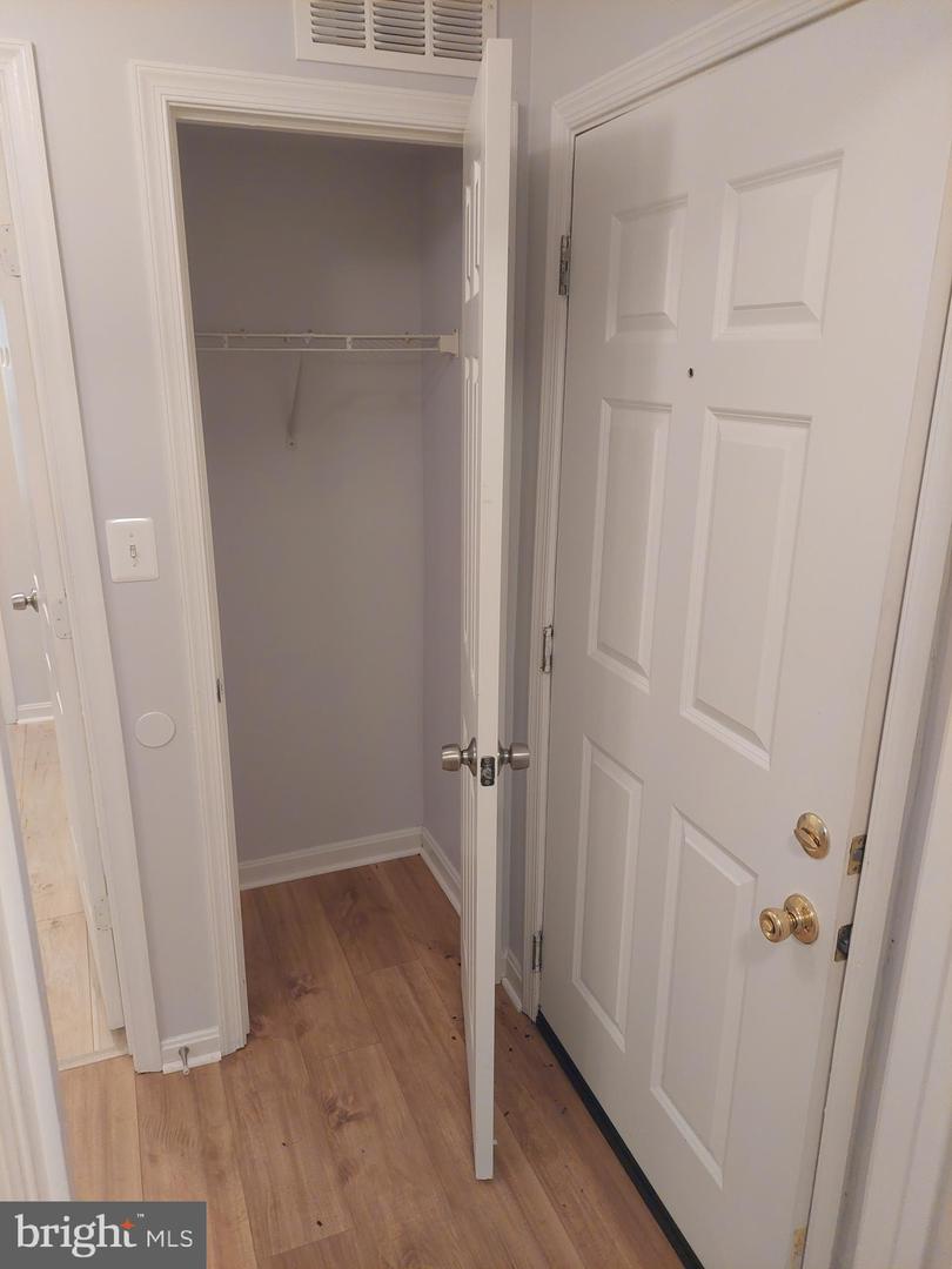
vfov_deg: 71.6
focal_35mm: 24
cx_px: 476
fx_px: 880
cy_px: 634
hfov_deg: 56.8
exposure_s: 1/60
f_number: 1.8
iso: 250
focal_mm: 5.23
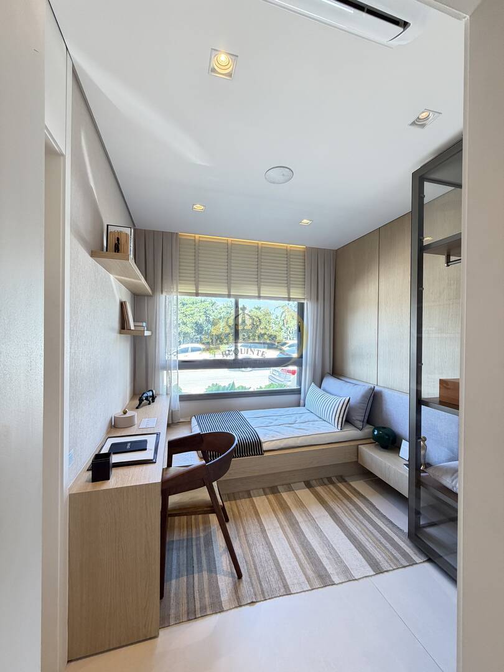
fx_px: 272
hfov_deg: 85.7
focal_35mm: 14
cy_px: 336
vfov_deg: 102.1
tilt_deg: -0.2
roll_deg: -0.9
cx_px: 252
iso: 250
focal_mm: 2.22
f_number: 2.2
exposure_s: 1/120
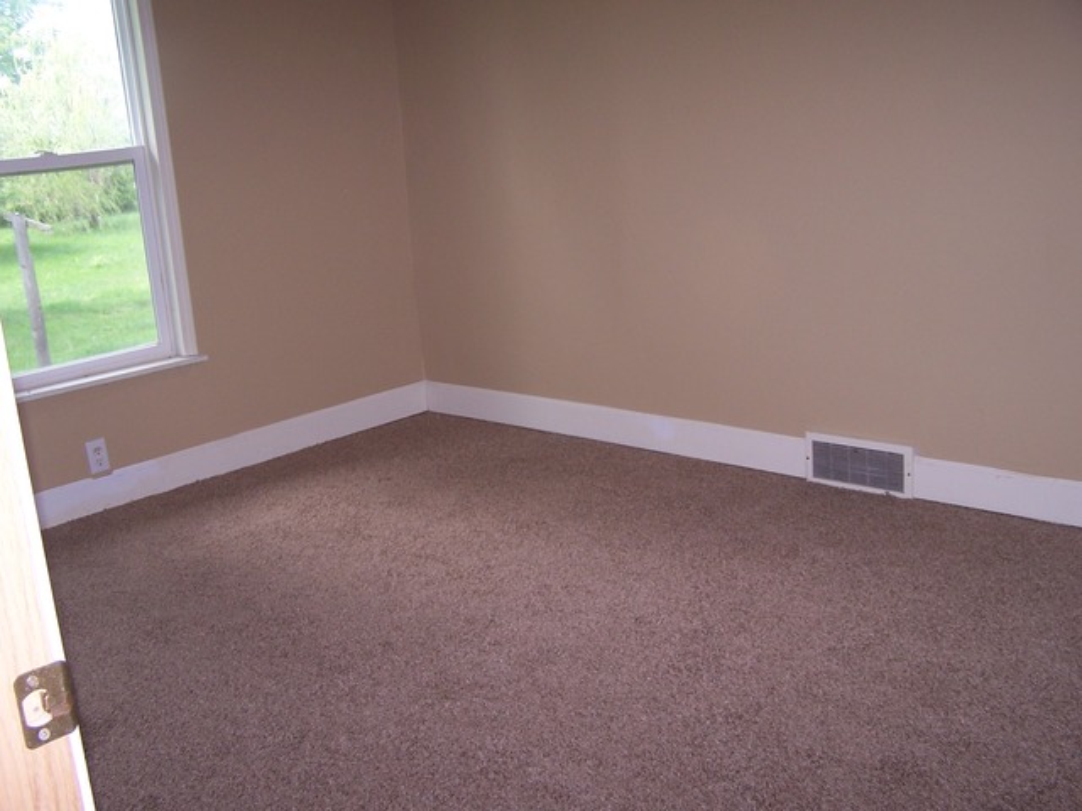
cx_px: 541
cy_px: 406
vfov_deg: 37.7
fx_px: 1188
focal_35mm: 38
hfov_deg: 49.0
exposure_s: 1/60
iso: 80
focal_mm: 6.3
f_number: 2.8
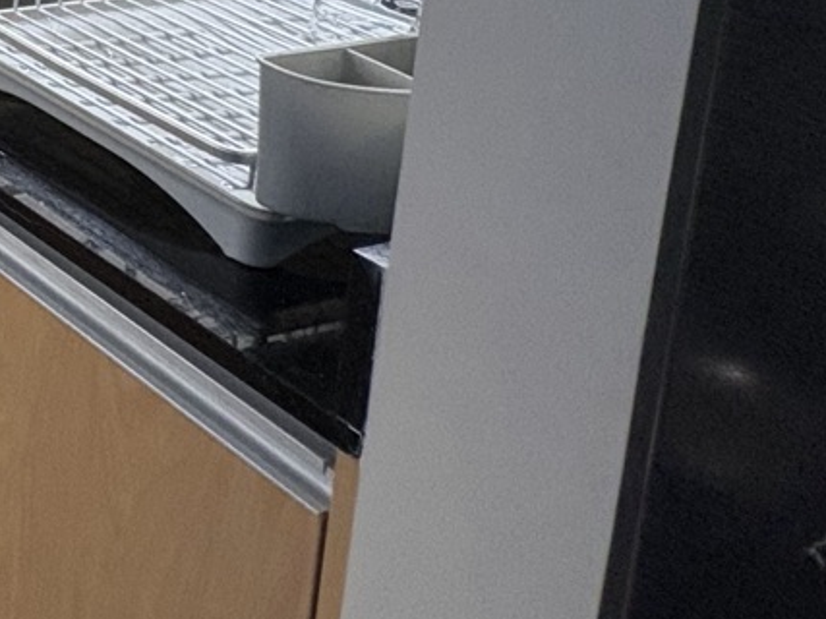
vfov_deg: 20.2
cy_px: -383
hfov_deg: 19.9
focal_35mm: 59
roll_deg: +0.7
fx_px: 1407
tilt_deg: -7.8
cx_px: -768
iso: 320
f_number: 2.2
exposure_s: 1/120
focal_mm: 2.22
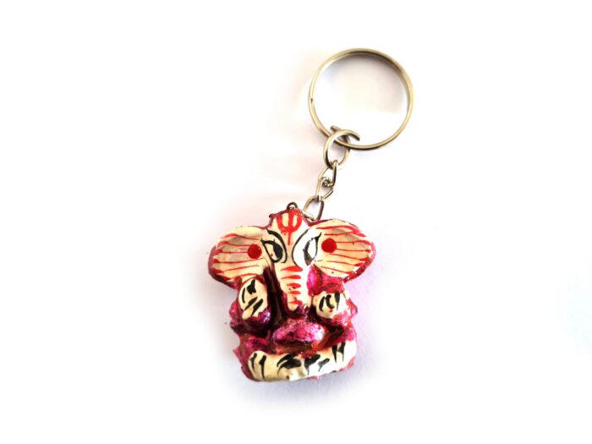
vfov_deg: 53.1
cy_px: 222
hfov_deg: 67.3
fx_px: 445
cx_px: 296
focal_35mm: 26
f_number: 1.8
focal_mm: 5.4
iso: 200
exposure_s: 1/40
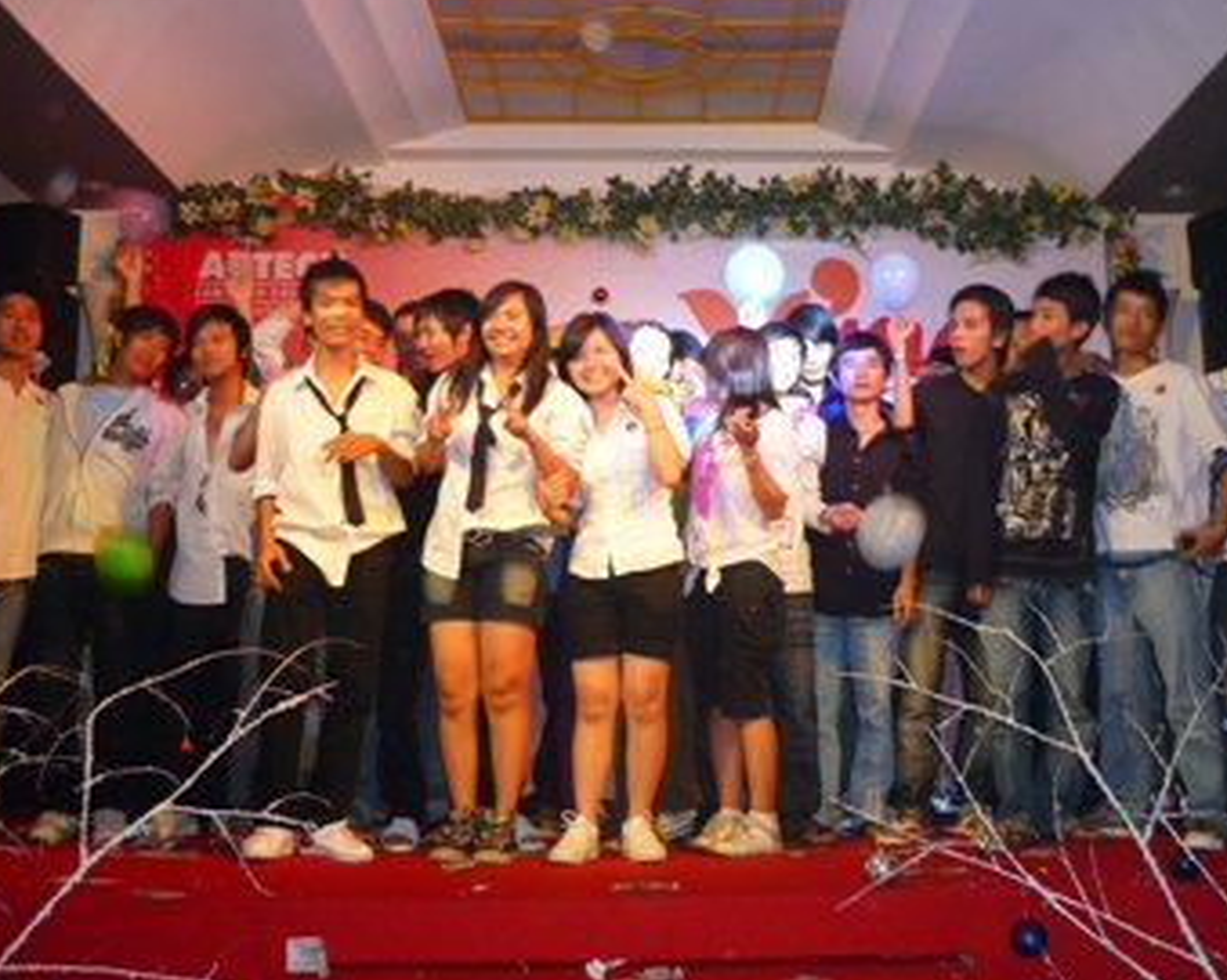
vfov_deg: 39.1
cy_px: 485
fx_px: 1380
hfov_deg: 47.9
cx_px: 673
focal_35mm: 38
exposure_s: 1/30
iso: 250
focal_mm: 5.5
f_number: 2.8
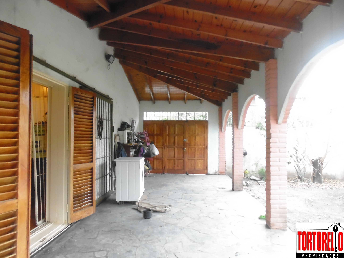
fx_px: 258
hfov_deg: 67.3
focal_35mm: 26
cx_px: 172
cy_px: 129
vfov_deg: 53.1
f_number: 3.5
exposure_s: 1/50
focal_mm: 4.6
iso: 400
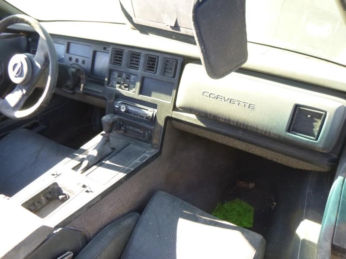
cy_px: 130
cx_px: 173
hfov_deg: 69.4
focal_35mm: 25
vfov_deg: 54.9
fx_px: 250
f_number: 3.9
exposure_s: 1/60
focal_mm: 4.5
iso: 250
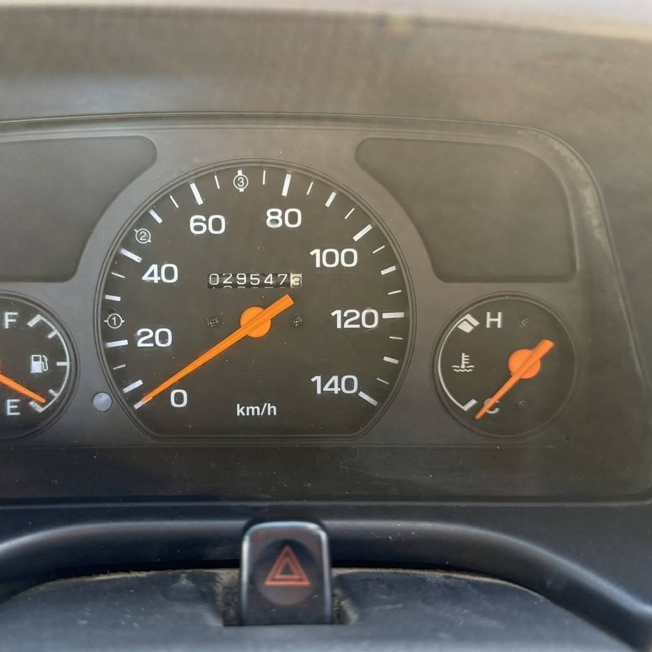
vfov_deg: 55.6
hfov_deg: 55.2
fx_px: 618
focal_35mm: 29
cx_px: 257
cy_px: 322
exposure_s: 1/188
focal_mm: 6.76
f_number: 1.78
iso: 200
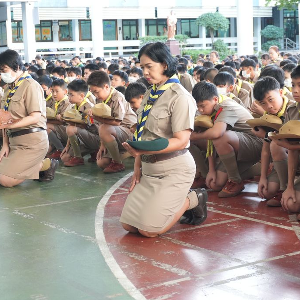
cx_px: 128
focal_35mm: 76
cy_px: 150
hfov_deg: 22.8
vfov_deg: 22.9
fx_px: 742
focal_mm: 39
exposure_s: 1/50
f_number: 5.6
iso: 1000
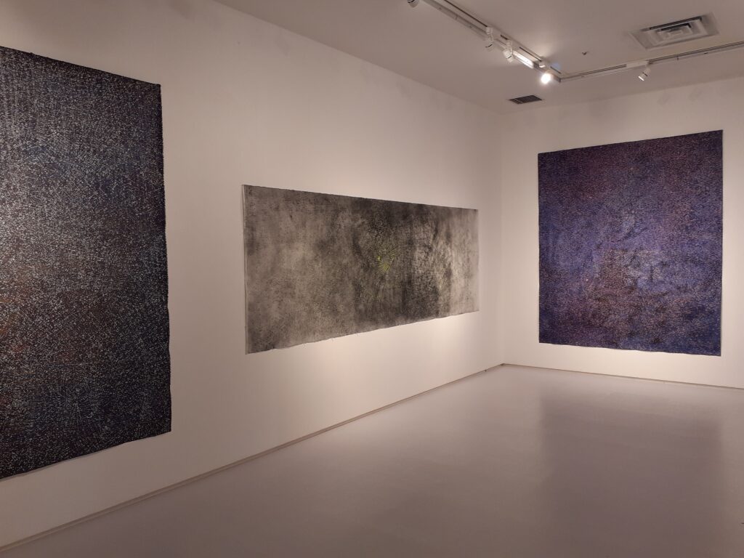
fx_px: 580
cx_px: 372
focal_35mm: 27
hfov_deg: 65.3
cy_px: 279
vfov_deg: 51.4
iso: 50
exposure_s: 1/50
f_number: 1.9
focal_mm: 3.6
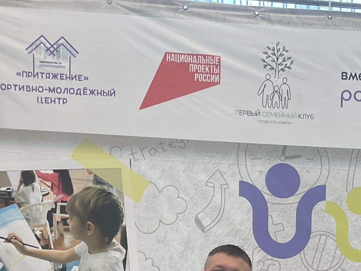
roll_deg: -0.9
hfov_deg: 22.3
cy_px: 404
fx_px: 876
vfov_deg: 16.1
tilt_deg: -1.1
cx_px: 373
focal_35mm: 84
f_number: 1.6
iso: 100
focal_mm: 4.2
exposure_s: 1/100
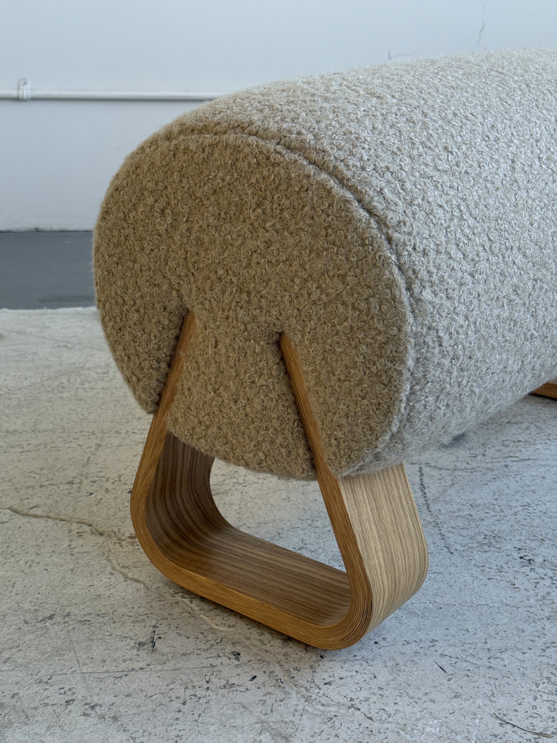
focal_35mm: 48
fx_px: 1030
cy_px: 372
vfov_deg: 39.7
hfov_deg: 30.3
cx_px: 278
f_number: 1.78
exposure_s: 1/249
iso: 64
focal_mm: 6.76
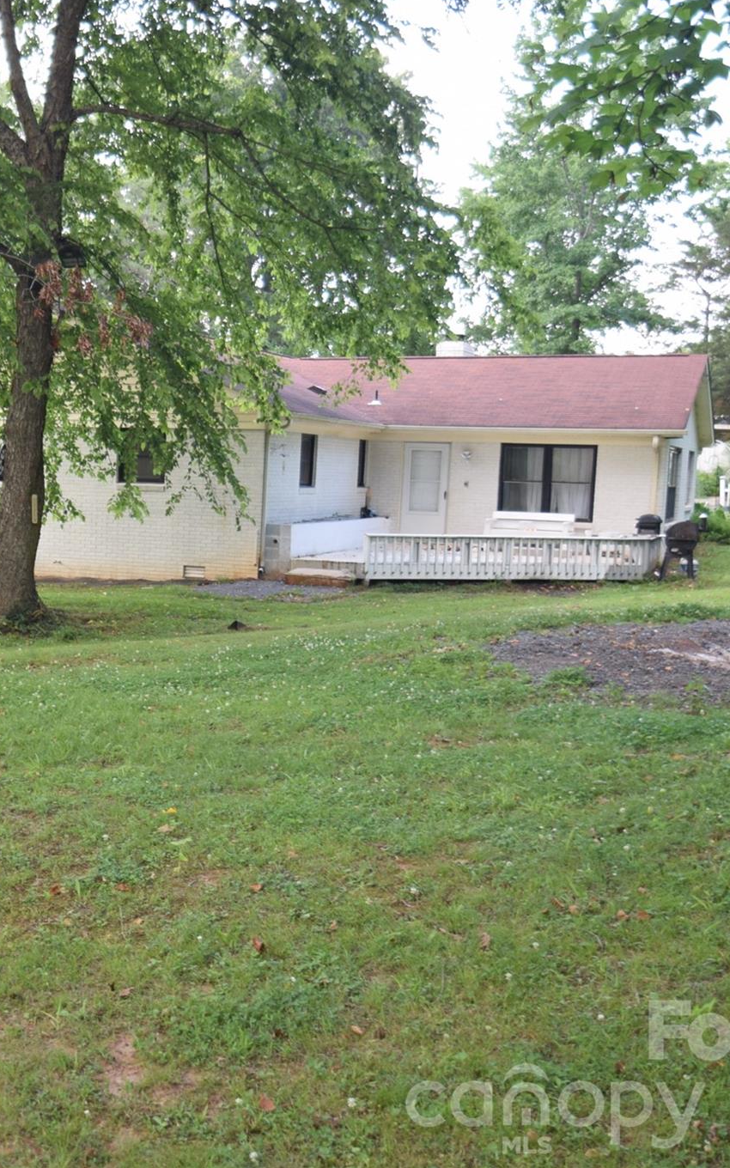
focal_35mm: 44
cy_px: 581
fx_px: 1393
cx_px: 43
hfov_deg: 28.0
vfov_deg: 45.5
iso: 360
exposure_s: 1/125
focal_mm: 19
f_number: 5.6
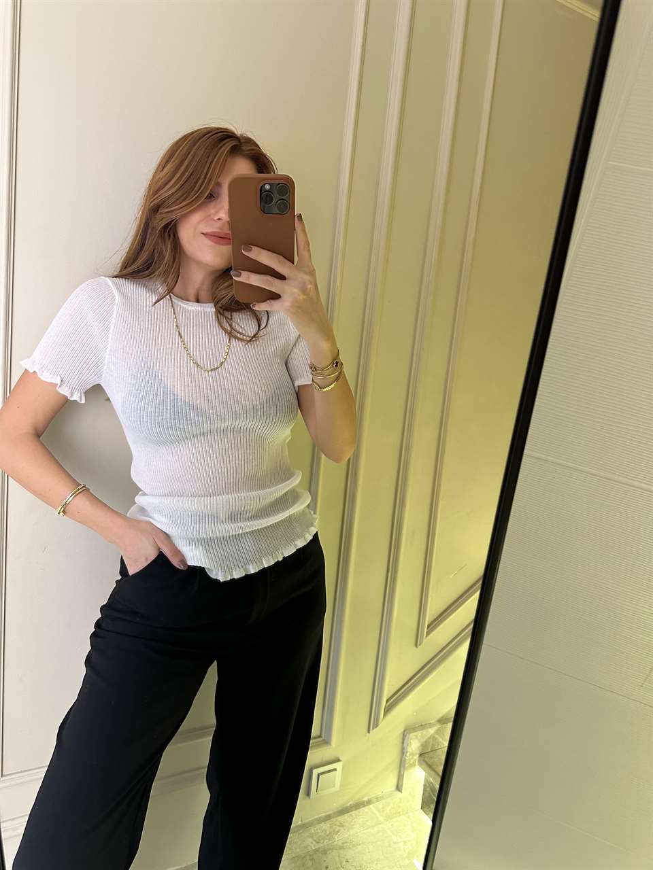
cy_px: 435
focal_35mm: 24
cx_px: 326
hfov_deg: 56.8
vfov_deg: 71.6
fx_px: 604
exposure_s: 1/60
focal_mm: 6.86
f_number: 1.78
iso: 320
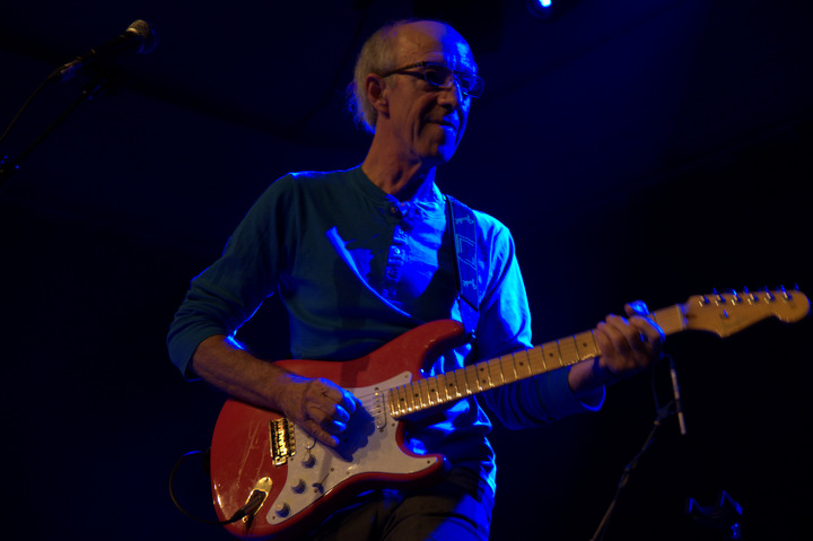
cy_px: 270
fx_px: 1693
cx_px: 406
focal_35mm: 75
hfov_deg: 27.0
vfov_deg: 18.2
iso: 1100
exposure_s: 1/60
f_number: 2.8
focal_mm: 50
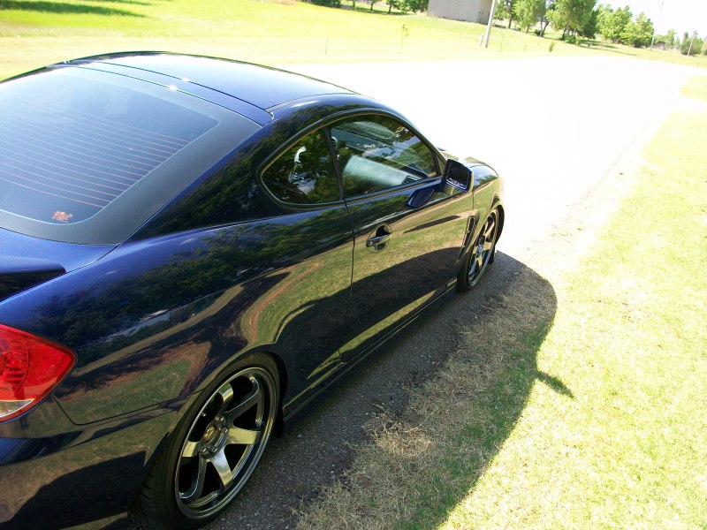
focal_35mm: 32
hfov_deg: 56.8
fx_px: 654
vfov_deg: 44.2
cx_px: 354
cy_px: 265
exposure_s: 1/200
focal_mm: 5.7
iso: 64
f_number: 2.8
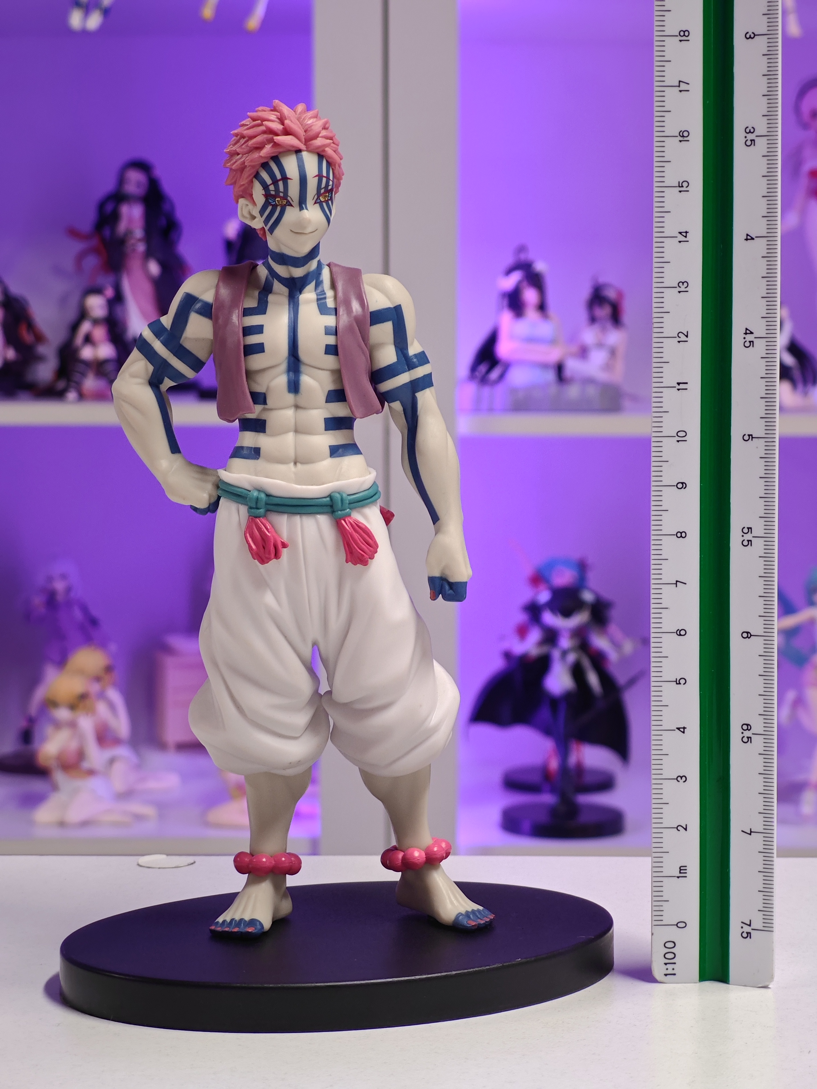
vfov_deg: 24.4
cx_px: 408
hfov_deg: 18.4
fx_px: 2518
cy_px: 544
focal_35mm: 80
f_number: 2.4
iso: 400
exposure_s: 1/17.6
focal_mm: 7.48
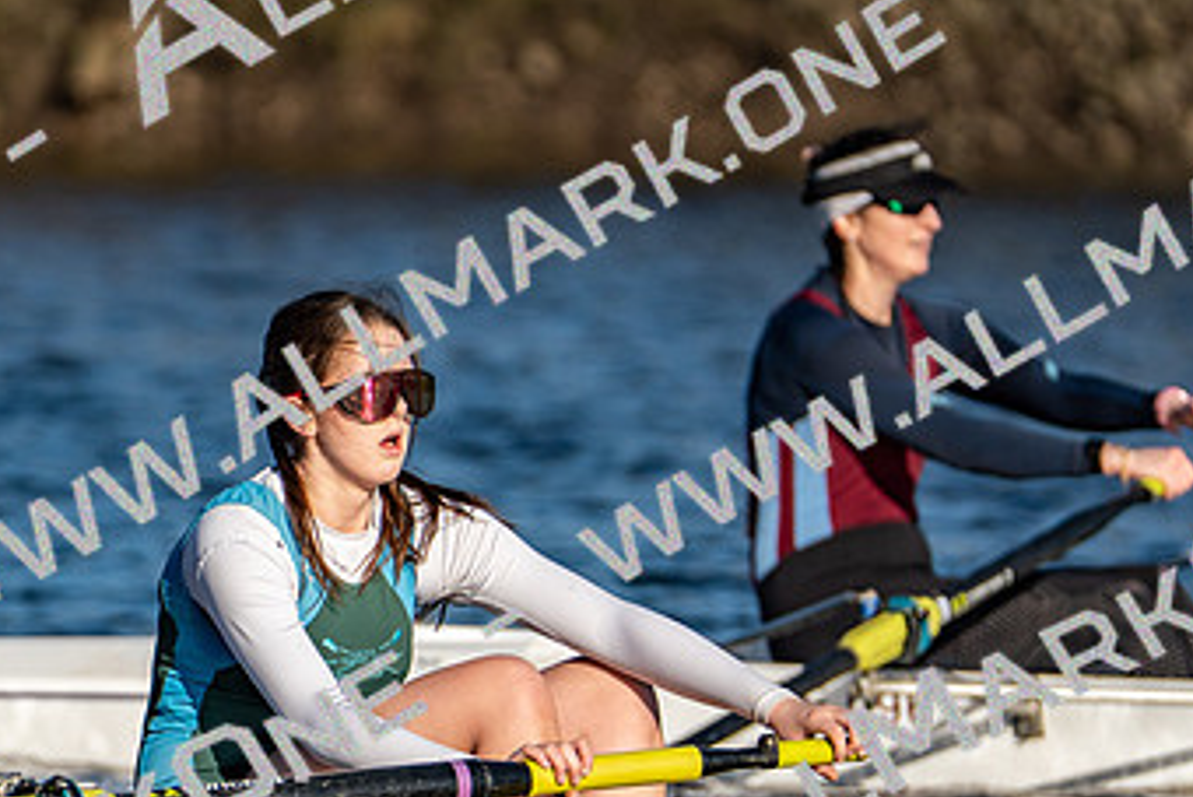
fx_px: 24300
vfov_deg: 1.9
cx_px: 323
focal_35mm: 733
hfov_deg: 2.8
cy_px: 641
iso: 250
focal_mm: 430
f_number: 6.3
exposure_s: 1/2000
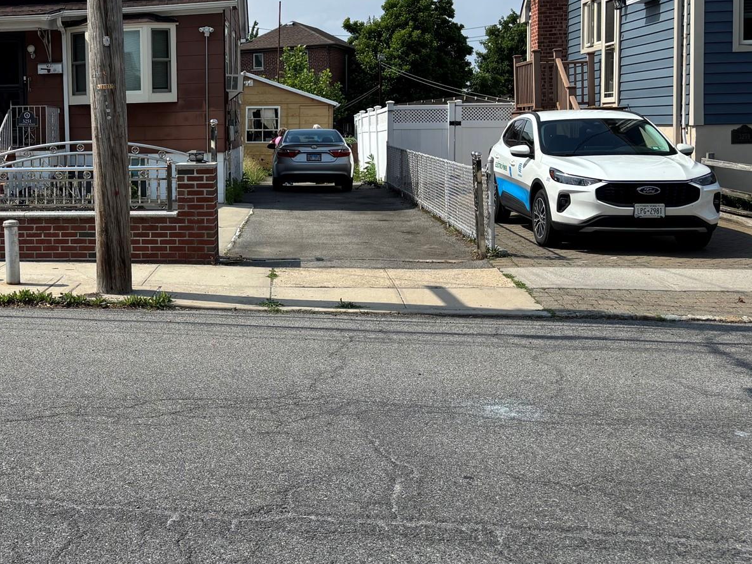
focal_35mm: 45
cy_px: 175
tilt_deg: -2.2
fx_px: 977
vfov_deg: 31.8
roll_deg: +2.1
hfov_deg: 39.7
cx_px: 106
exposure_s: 1/3937
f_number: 1.6
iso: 50
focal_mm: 5.96
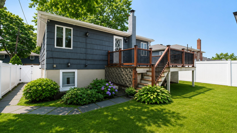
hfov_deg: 99.4
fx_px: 101
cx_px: 118
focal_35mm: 16
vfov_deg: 67.0
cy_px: 63
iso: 1250
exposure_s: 1/100
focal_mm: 10
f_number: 9
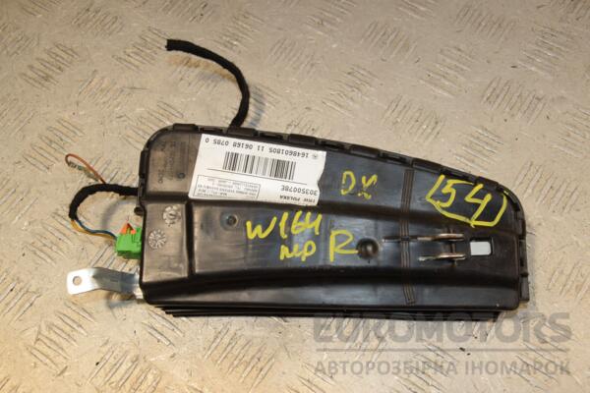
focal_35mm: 45
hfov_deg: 43.6
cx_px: 295
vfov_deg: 29.9
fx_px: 737
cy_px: 196
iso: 800
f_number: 9
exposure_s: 1/200
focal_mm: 30
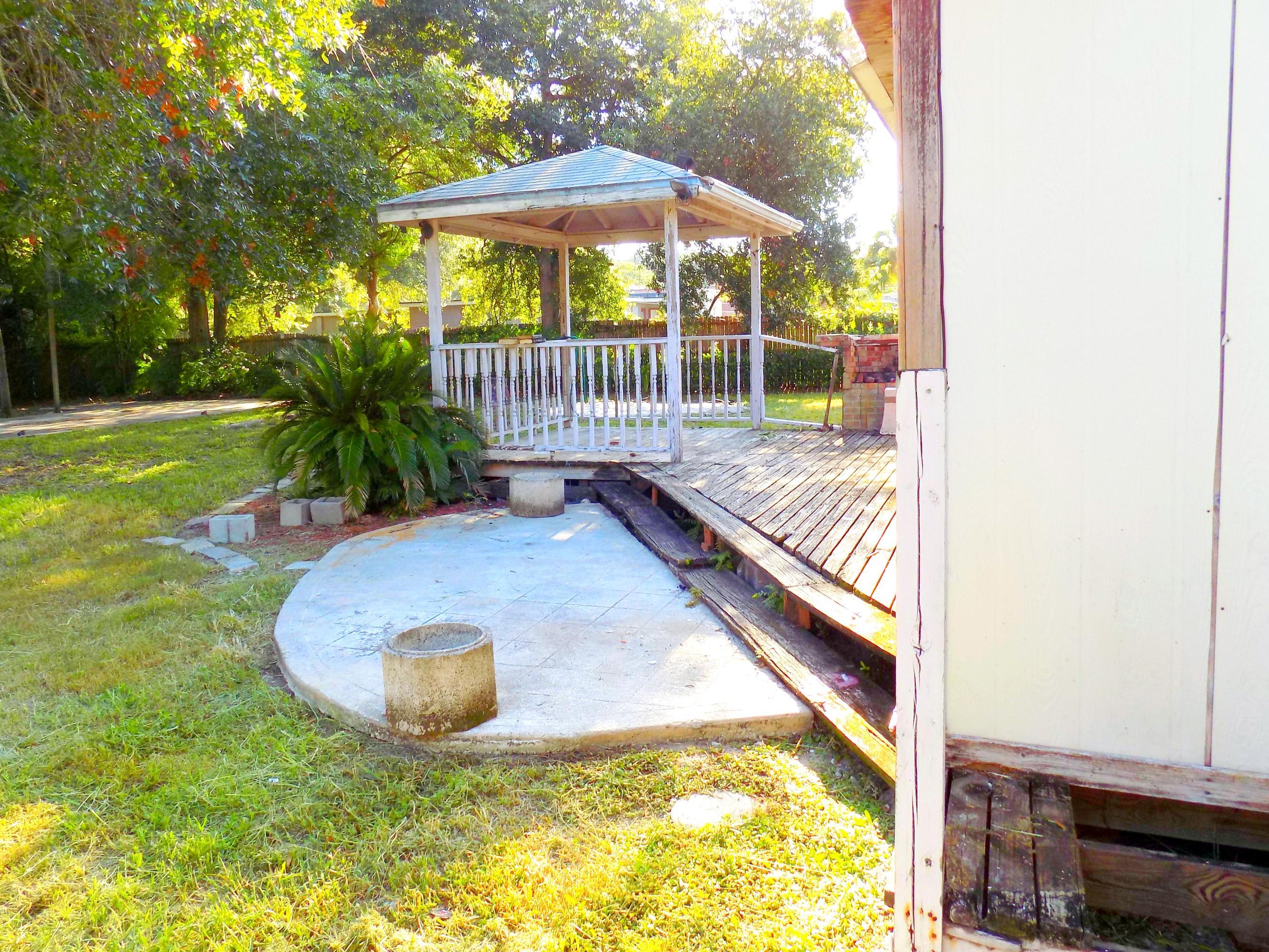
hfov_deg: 67.3
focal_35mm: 26
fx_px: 953
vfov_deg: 53.0
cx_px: 608
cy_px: 430
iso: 80
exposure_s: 1/160
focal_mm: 4
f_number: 3.1
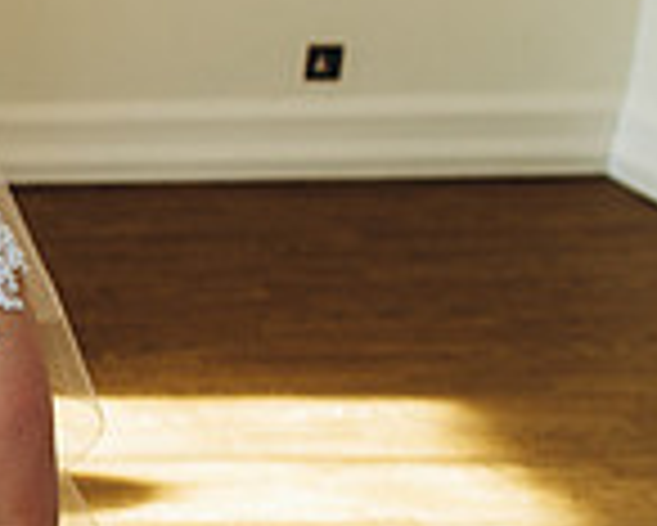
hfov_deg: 12.8
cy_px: 399
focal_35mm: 135
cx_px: -585
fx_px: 2627
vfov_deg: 11.4
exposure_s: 1/100
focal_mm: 35
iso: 125
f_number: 3.5
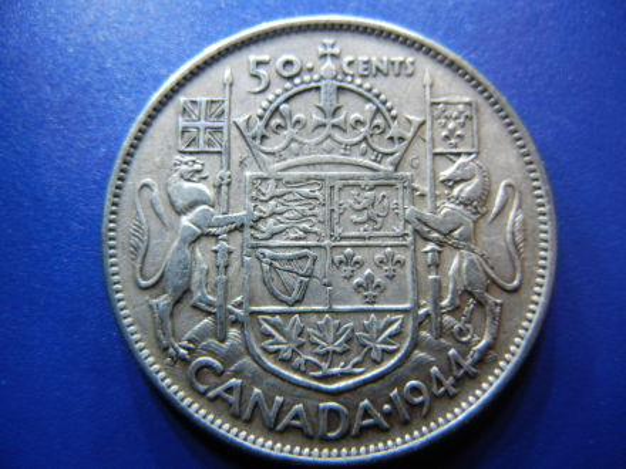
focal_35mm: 30
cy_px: 234
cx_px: 313
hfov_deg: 60.0
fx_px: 543
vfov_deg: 46.8
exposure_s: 1/89.8
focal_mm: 5.4
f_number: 3.5
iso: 160
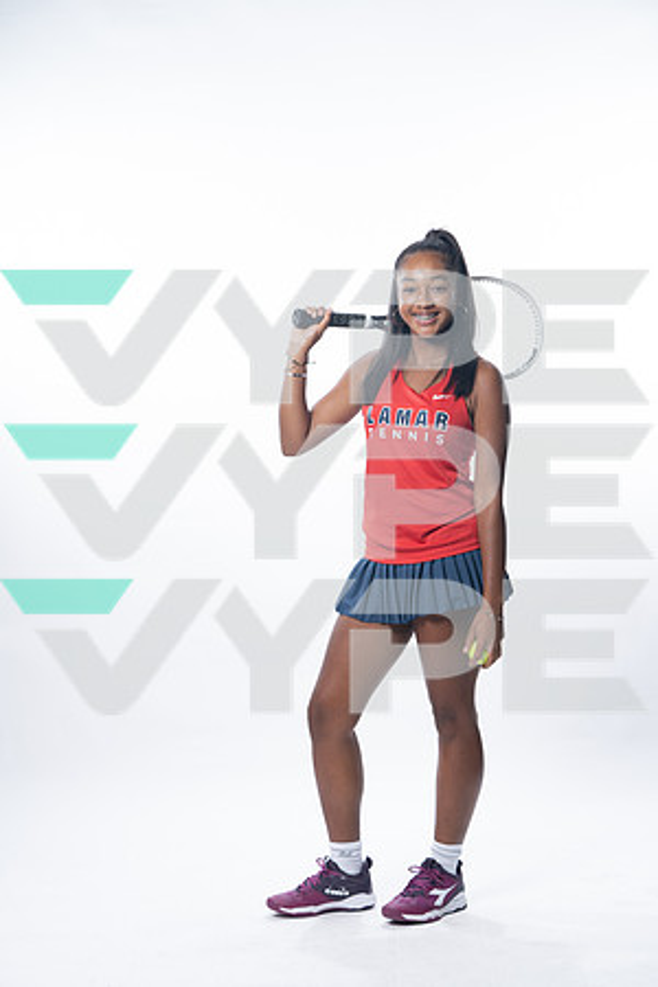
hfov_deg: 17.1
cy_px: 494
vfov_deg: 25.4
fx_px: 2193
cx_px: 329
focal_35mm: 80
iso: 200
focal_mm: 80
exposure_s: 1/250
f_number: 5.6
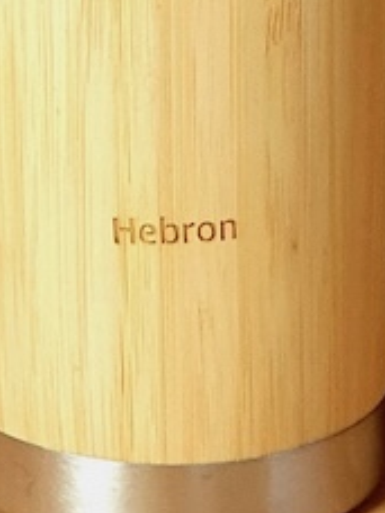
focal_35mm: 274
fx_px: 4063
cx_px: -171
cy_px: -169
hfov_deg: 5.4
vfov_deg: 7.2
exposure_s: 1/50
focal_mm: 6
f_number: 2.4
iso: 100
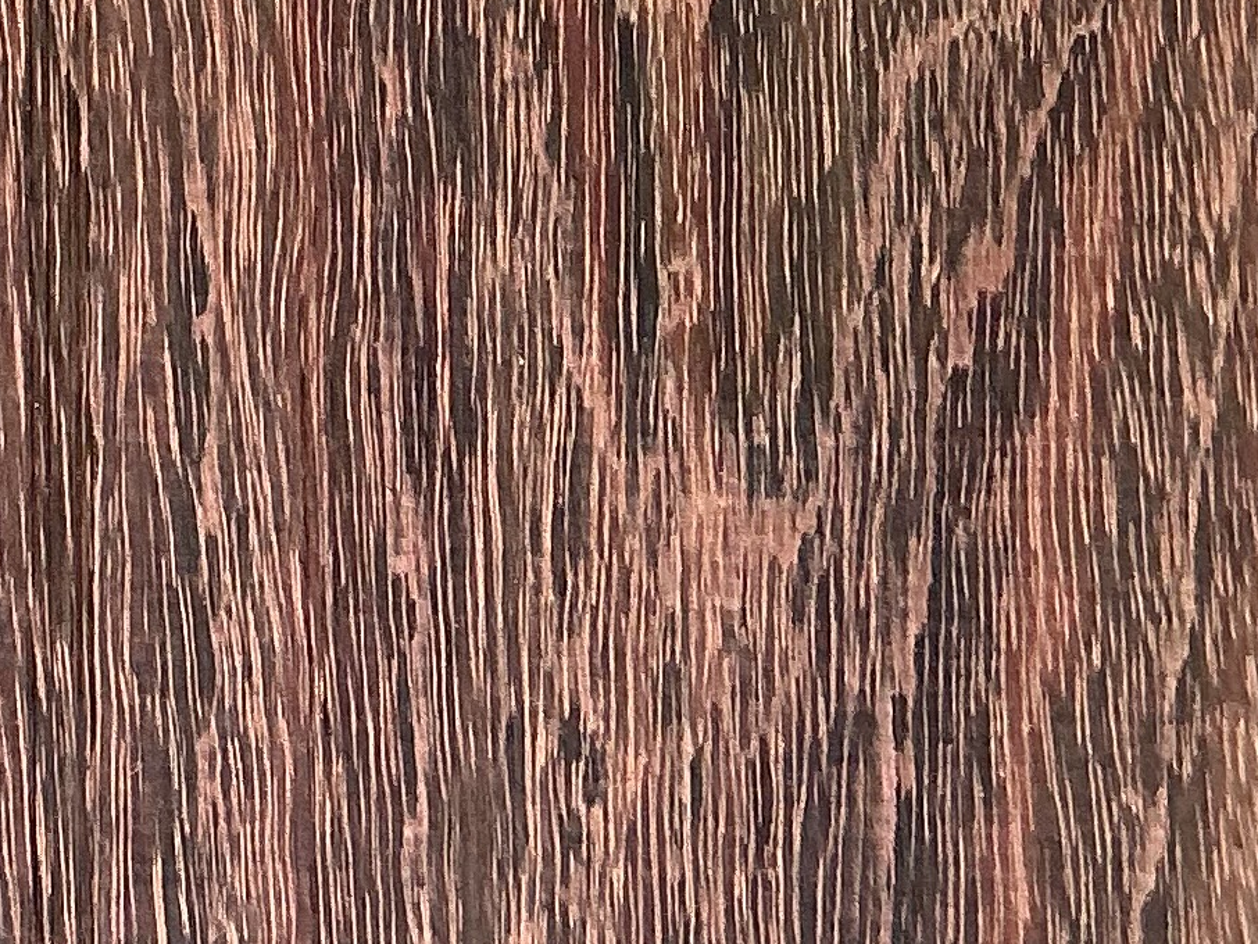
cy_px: -300
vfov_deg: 11.2
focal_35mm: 129
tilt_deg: -75.5
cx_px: -7
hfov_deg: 15.0
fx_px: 4689
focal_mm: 3
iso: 50
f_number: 1.8
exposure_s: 1/60
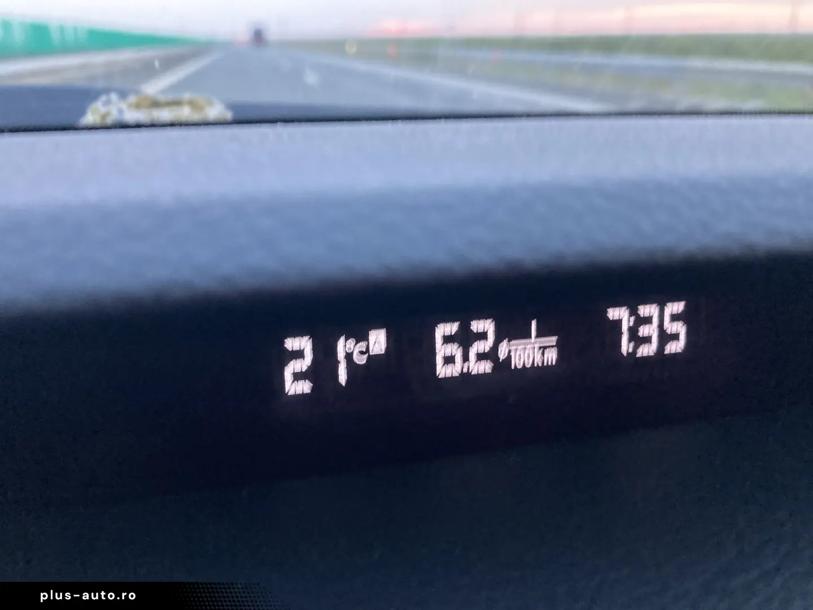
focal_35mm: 28
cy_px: 305
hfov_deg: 63.4
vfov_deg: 49.7
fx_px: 658
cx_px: 406
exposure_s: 1/60
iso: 250
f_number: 1.8
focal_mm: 3.99
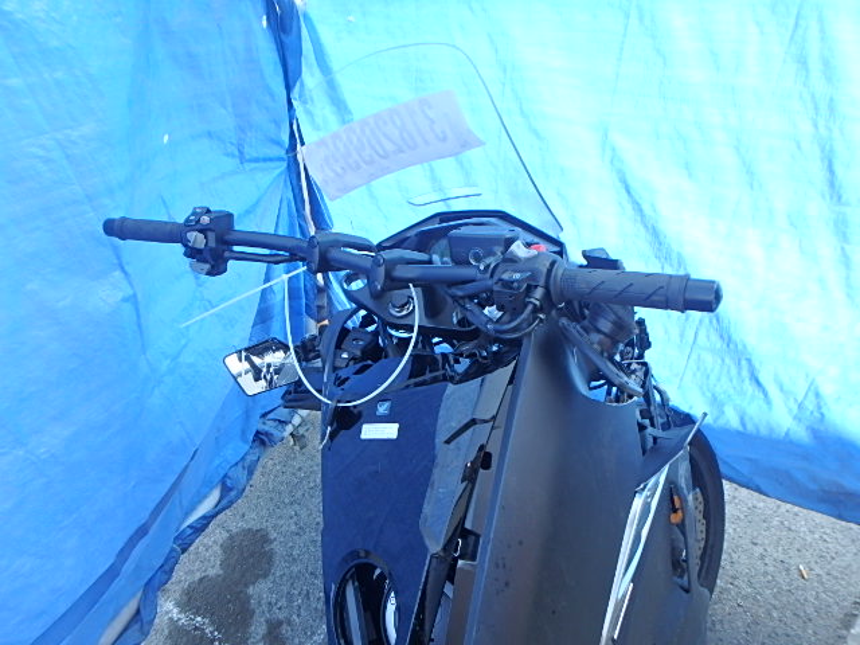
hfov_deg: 79.0
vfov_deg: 63.4
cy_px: 322
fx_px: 522
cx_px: 430
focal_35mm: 21
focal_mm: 3.7
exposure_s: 1/100
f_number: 3.5
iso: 125
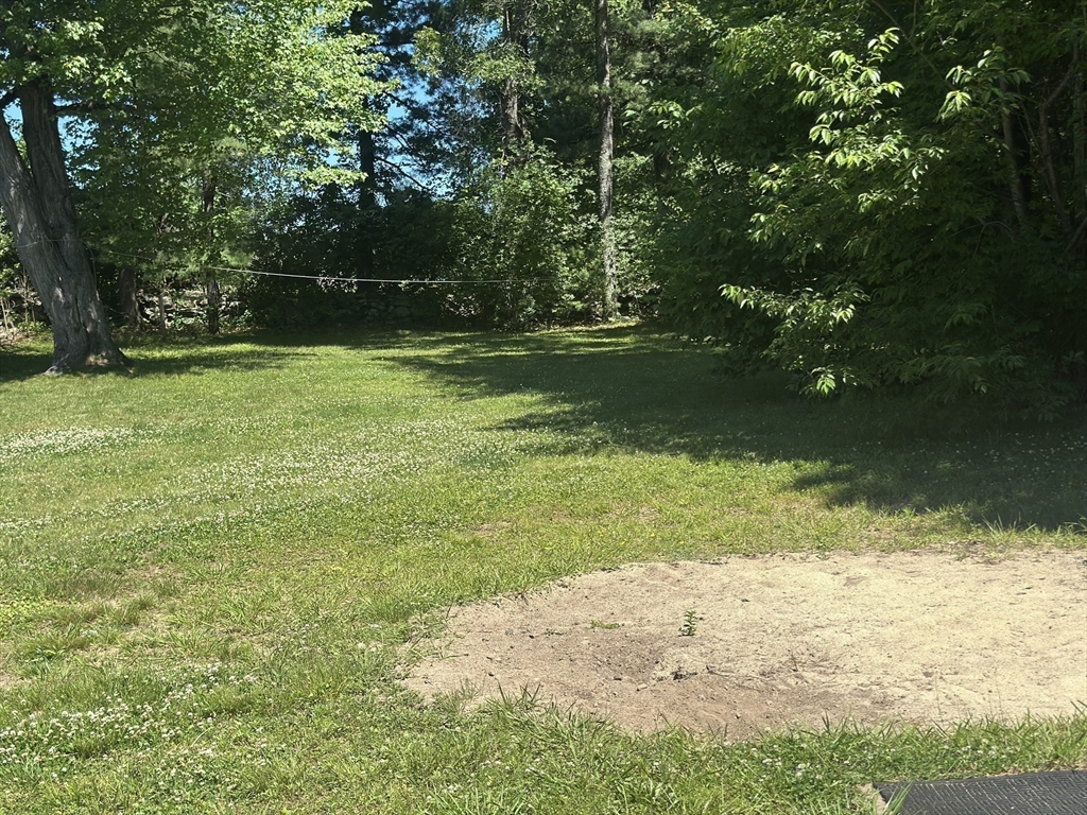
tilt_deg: -3.2
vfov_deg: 30.3
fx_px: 1507
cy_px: 408
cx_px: 544
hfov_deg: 39.7
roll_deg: +2.6
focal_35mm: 48
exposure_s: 1/3257
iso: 80
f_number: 1.78
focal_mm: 6.86
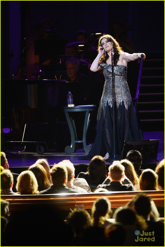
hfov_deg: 3.3
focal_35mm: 420
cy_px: 124
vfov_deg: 4.9
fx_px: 2889
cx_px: 82
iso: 1600
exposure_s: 1/200
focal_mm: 420
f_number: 4
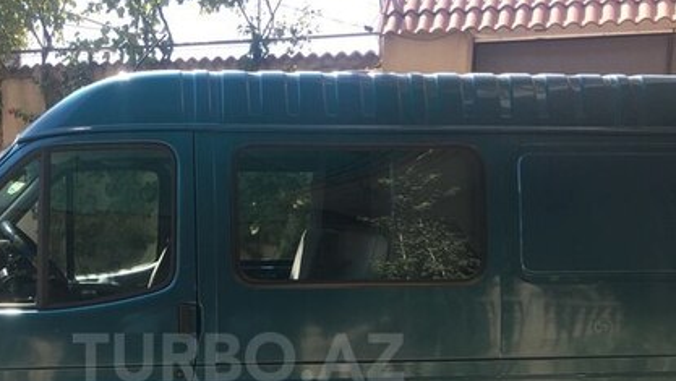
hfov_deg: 40.9
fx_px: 897
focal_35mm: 50
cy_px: 357
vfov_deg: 23.2
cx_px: 238
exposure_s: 1/314
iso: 25
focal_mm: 4.15
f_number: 2.2
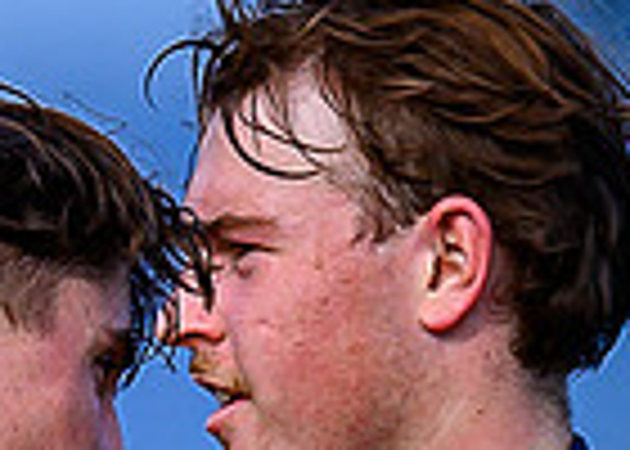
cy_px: 687
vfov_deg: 0.3
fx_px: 88139
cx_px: -50
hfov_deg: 0.4
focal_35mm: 4926
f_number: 4
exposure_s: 1/2000
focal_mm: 500
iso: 220
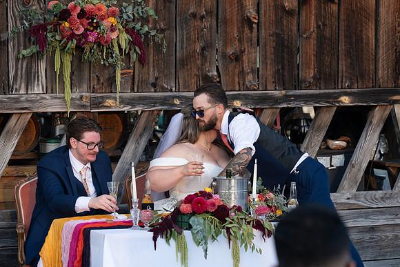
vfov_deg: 9.2
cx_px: 200
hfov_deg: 13.7
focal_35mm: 150
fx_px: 1667
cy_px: 134
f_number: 5.6
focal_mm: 150
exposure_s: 1/125
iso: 320
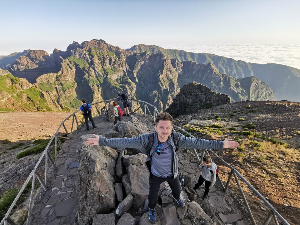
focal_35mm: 17
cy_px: 112
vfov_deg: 74.7
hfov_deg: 91.0
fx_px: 147
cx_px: 150
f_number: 2.2
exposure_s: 1/618
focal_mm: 2.26
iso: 50
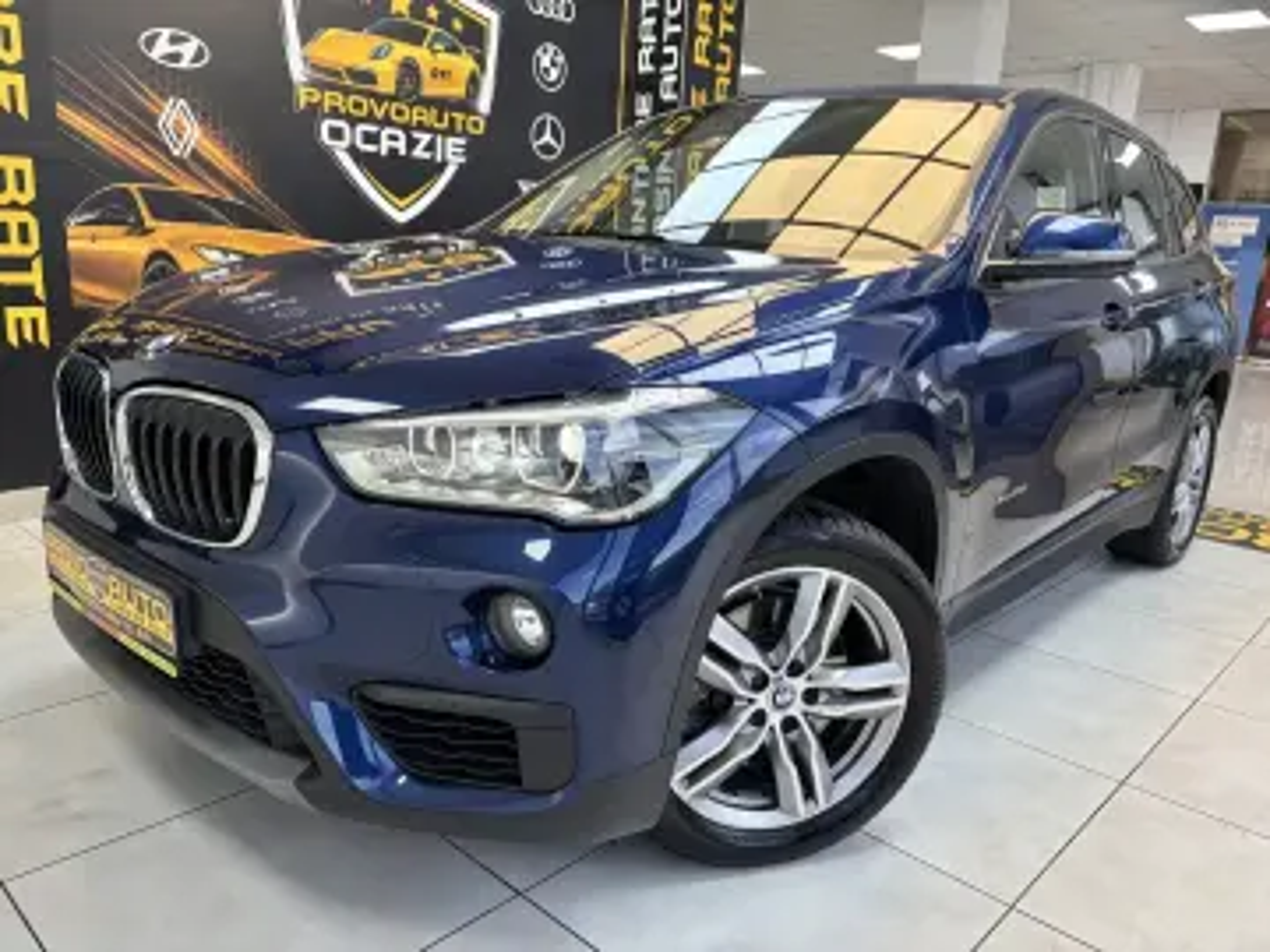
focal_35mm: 26
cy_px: 476
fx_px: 954
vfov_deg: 53.1
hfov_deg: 67.3
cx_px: 635
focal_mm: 5.96
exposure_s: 1/103
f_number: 1.6
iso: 80
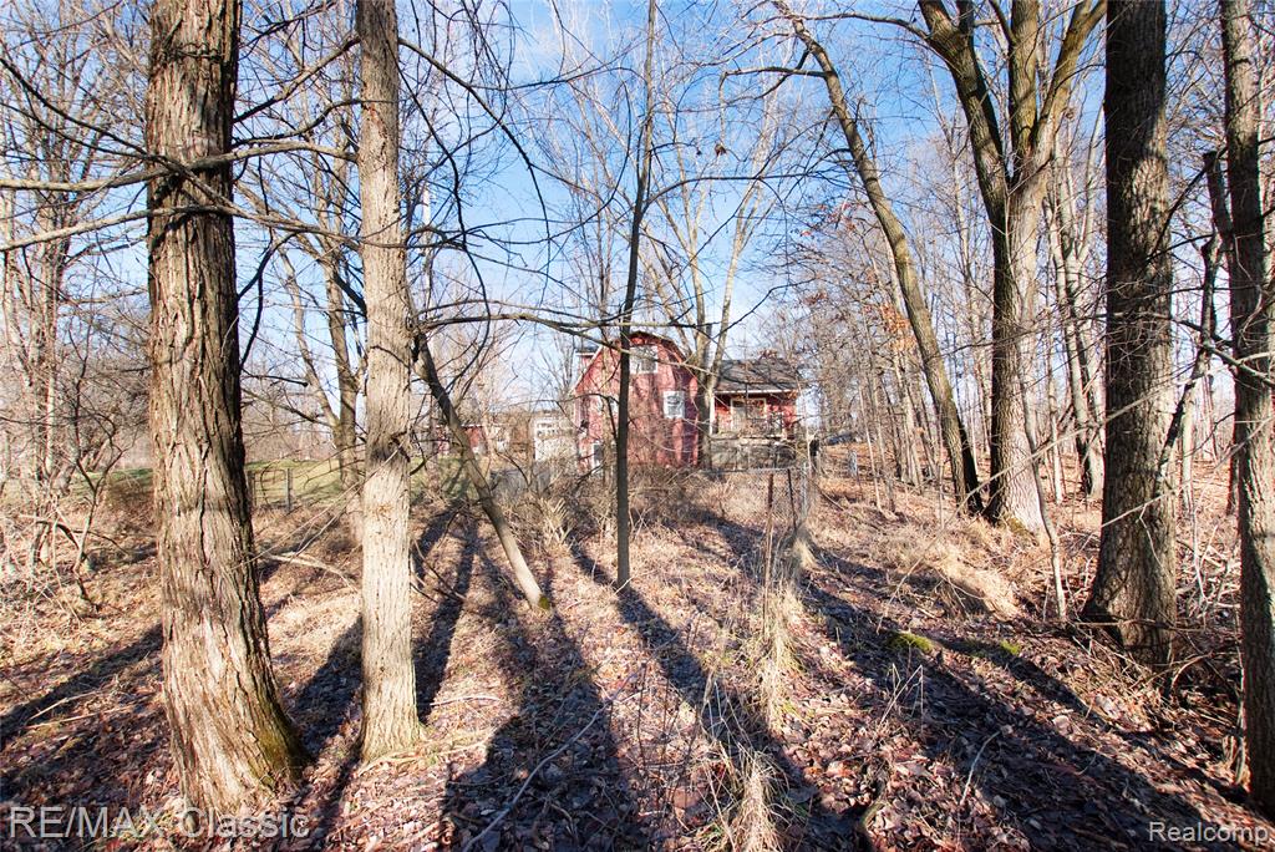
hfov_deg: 100.4
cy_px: 426
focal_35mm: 15
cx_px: 638
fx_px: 532
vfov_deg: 77.4
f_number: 6.3
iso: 250
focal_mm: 10
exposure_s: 1/125
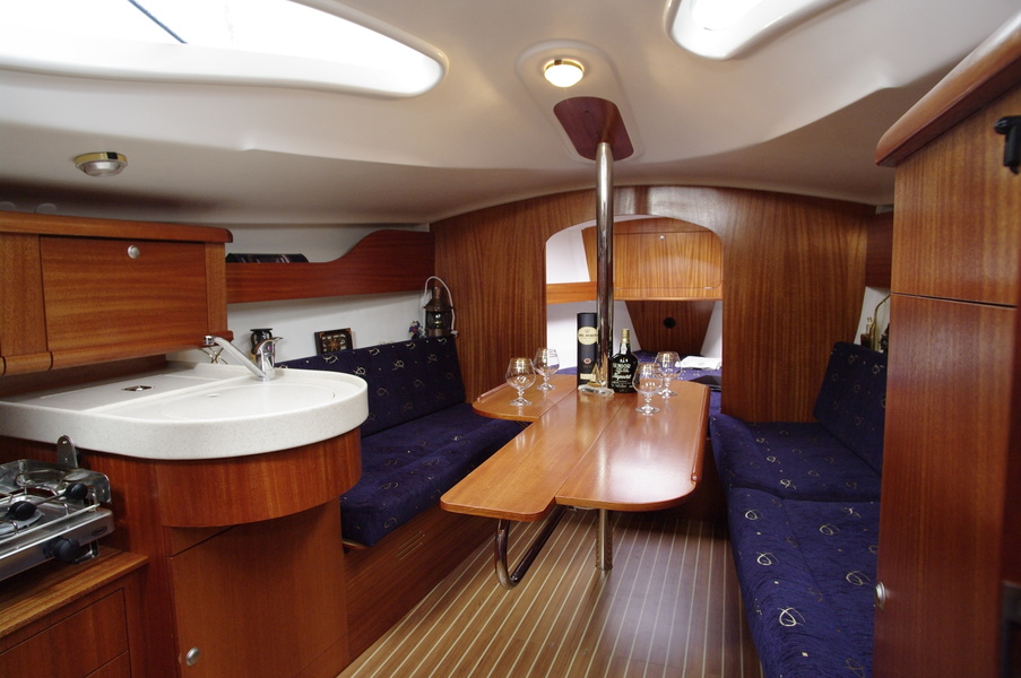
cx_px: 510
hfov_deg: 81.3
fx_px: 595
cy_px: 339
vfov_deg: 59.4
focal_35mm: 21
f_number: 5.6
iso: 1250
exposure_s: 1/13
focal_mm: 14
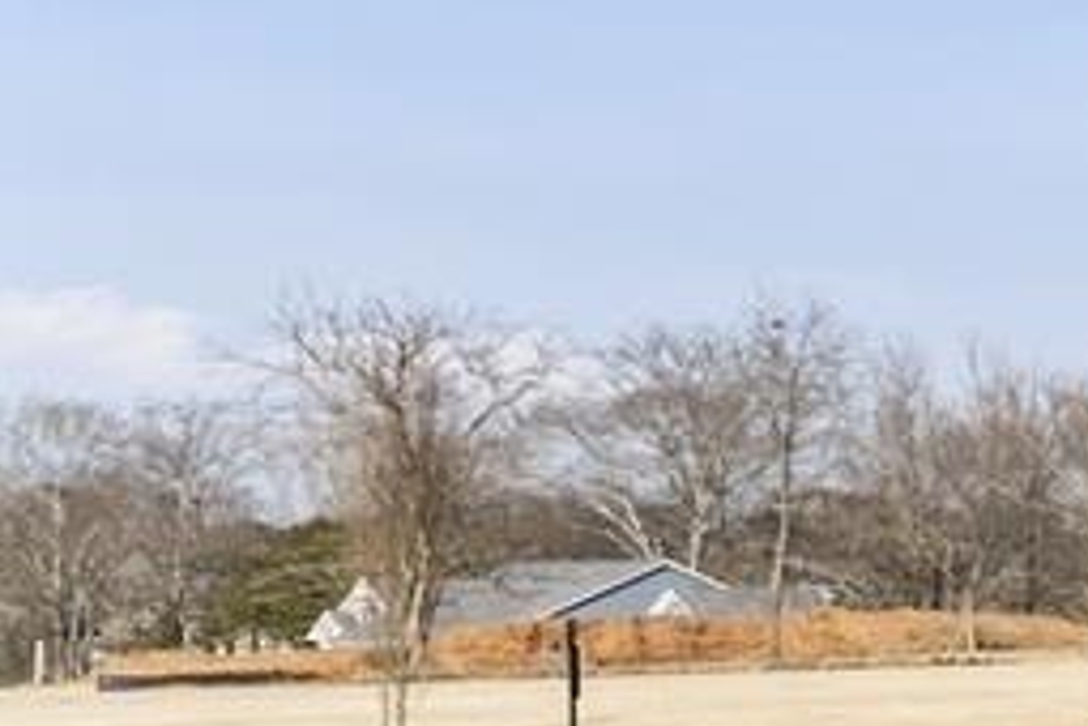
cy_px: 662
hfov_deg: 10.9
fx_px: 2659
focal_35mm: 88
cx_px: 3405
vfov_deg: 15.3
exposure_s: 1/200
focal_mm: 14
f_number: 6.3
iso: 400
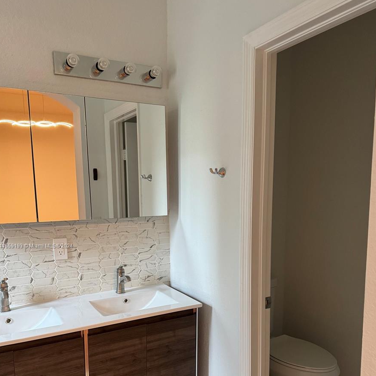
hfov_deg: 55.6
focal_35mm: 29
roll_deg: +0.5
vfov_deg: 54.6
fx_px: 356
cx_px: 187
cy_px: 246
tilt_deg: -8.2
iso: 320
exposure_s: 1/60
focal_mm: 6.76
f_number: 1.78
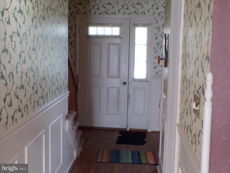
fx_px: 279
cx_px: 115
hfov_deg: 44.8
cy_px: 86
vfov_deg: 34.3
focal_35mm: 42
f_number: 3.4
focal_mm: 7.6
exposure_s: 1/25
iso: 200
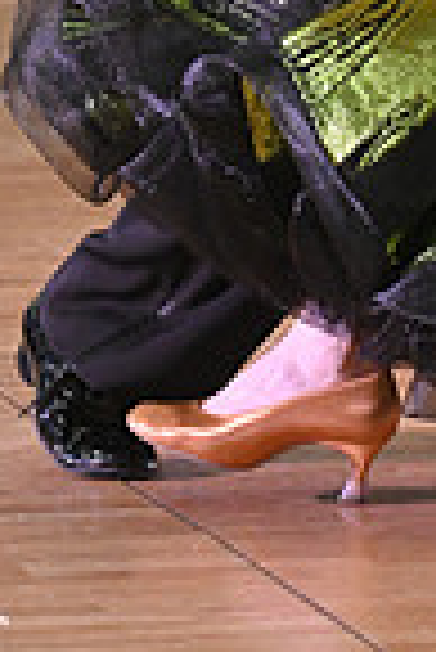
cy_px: -508
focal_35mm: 739
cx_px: 708
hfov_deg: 1.9
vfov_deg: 2.8
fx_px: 13392
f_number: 5
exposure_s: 1/400
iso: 3200
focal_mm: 185
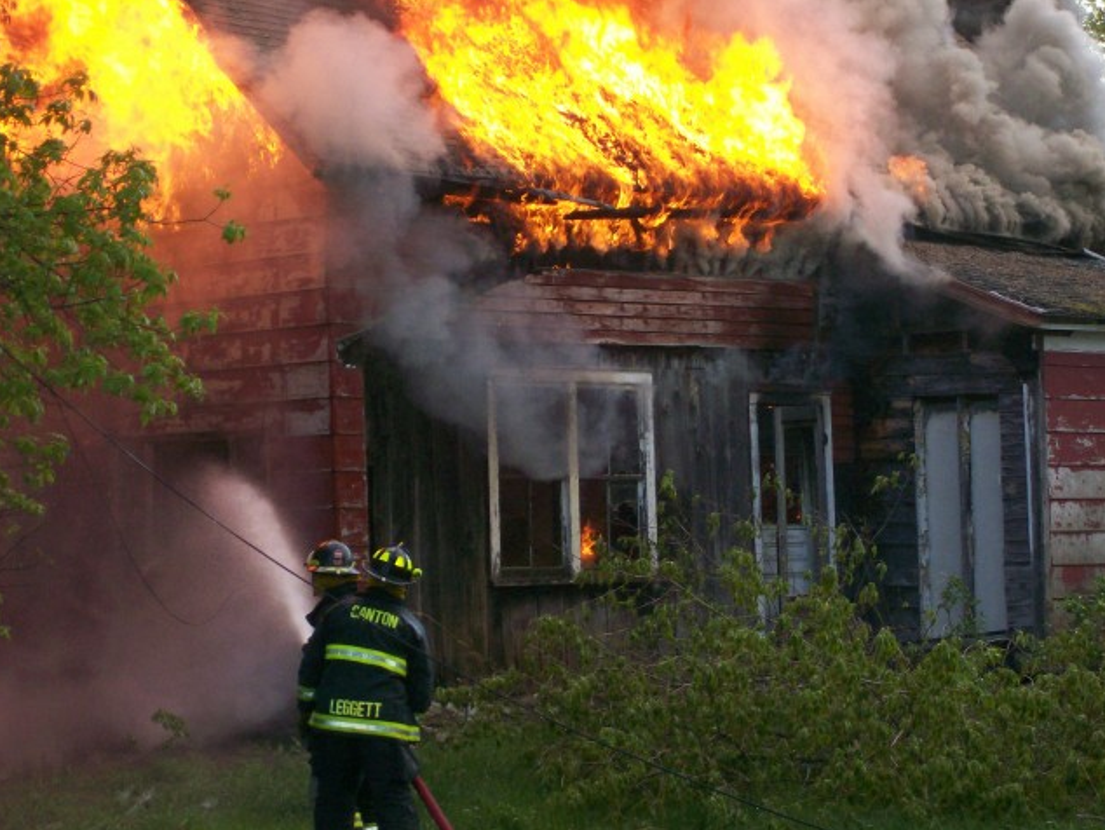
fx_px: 3481
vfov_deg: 13.6
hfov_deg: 18.0
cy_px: 415
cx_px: 552
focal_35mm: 109
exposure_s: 1/125
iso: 140
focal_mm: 18
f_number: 4.8
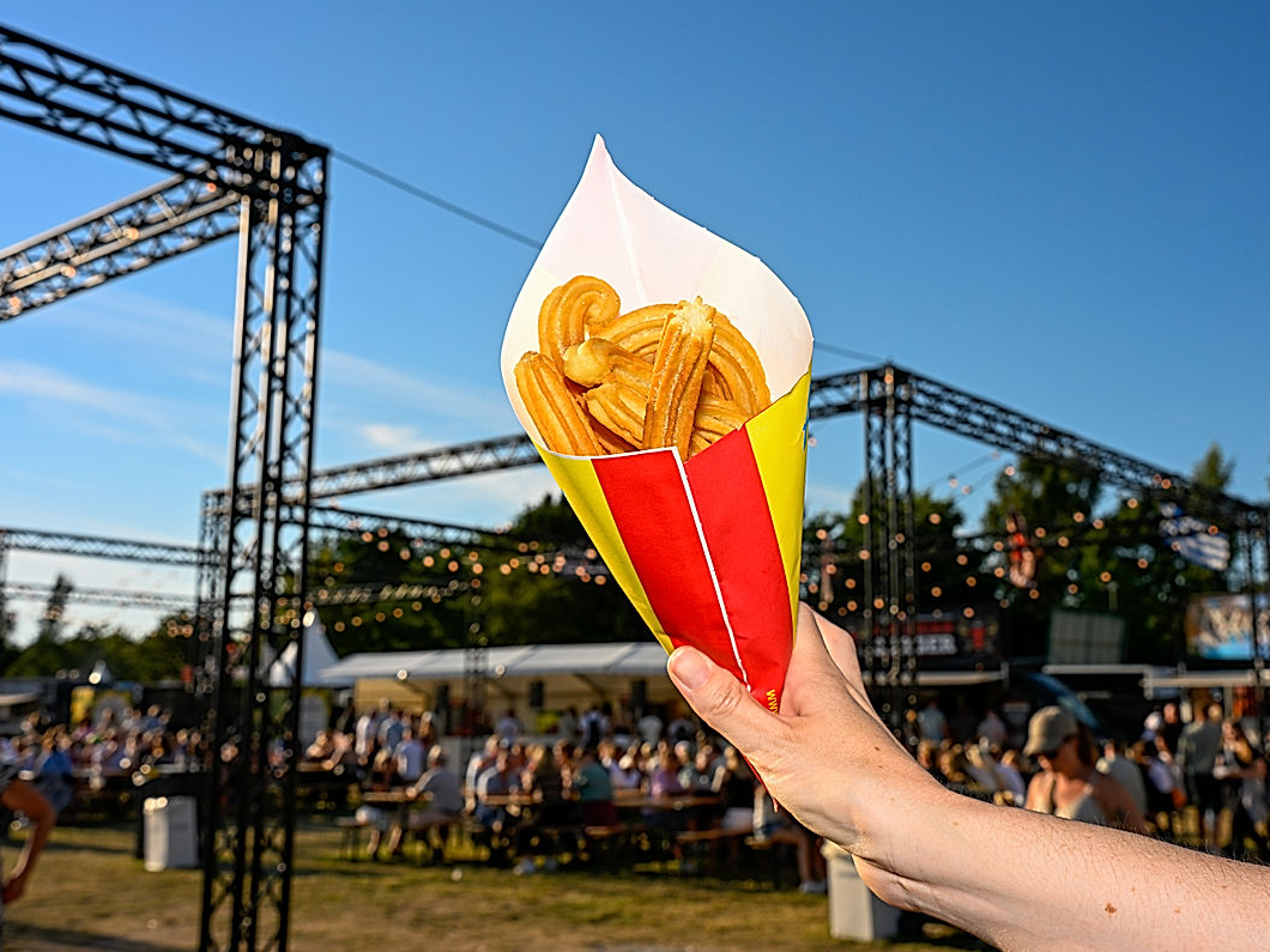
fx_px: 1357
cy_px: 478
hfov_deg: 50.0
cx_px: 710
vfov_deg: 38.7
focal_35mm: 37
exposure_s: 1/160
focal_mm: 34
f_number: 10
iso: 100
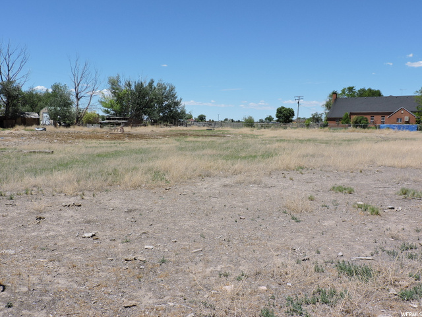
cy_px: 158
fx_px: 402
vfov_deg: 42.9
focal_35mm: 33
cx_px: 211
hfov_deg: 55.4
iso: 100
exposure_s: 1/1250
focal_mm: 5.9
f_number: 3.6
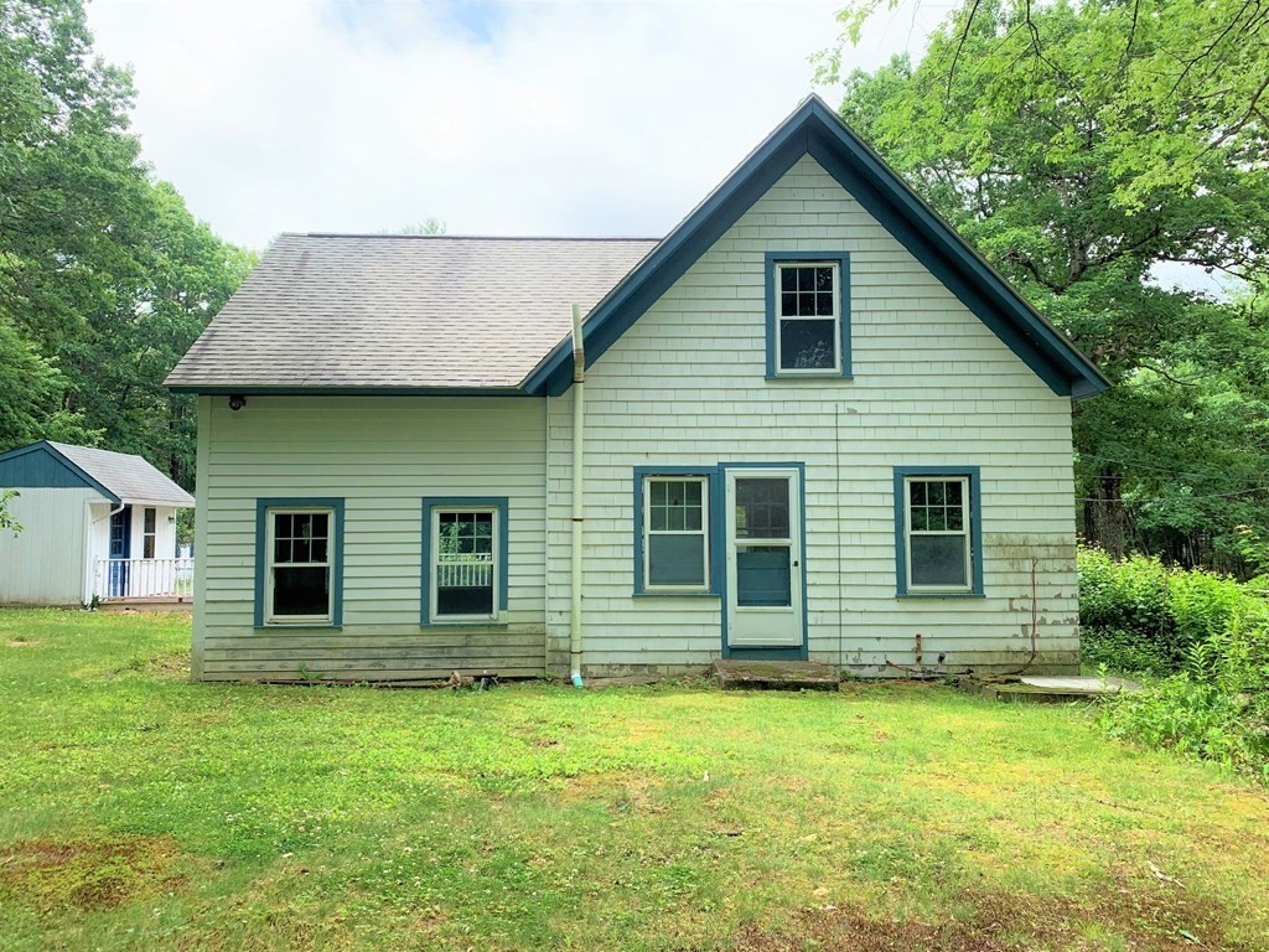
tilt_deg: +3.1
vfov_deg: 53.1
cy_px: 476
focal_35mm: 26
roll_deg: +0.0
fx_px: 953
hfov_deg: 67.3
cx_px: 634
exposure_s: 1/822
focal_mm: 4.25
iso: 25
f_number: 1.8
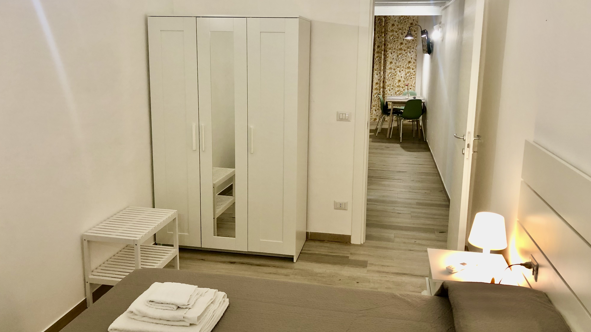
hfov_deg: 62.6
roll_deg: -0.2
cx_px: 297
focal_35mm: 31
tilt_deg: -12.0
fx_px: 486
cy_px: 144
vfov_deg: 37.7
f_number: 1.8
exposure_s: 1/25
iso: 40
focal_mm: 3.99
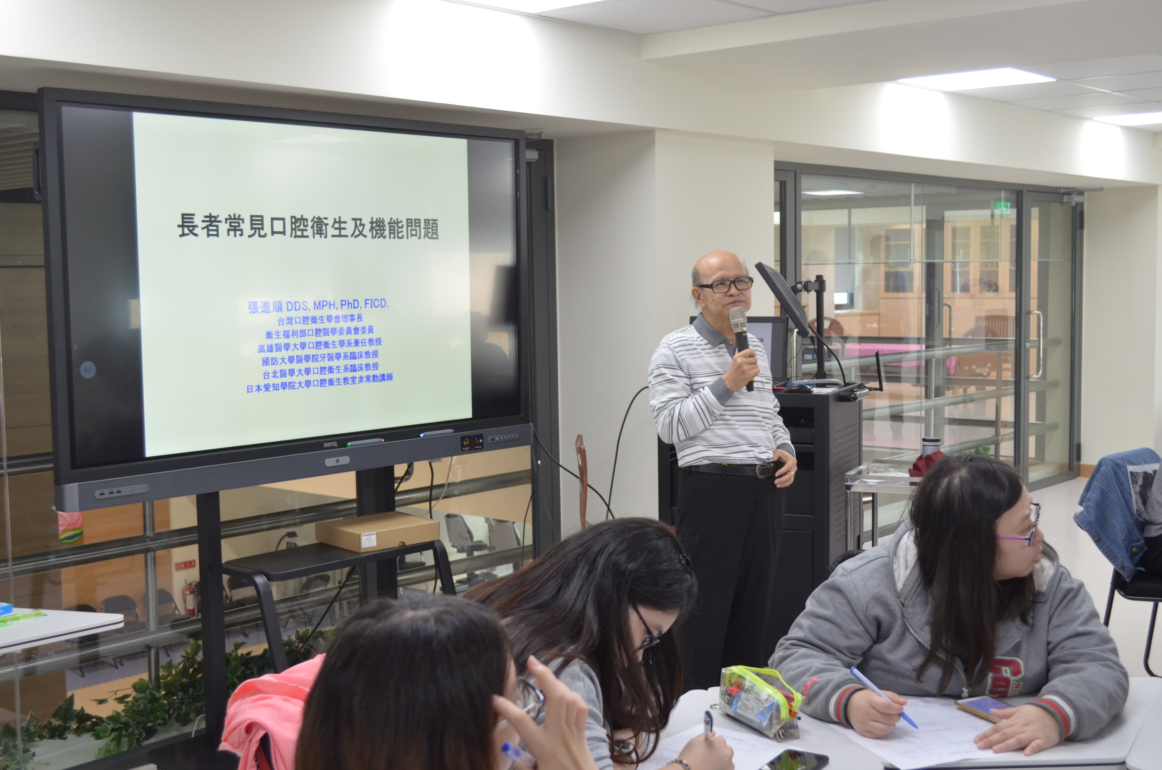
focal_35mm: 43
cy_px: 389
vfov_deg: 31.1
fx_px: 1385
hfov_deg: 45.5
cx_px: 584
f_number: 5
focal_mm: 28
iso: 800
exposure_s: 1/100
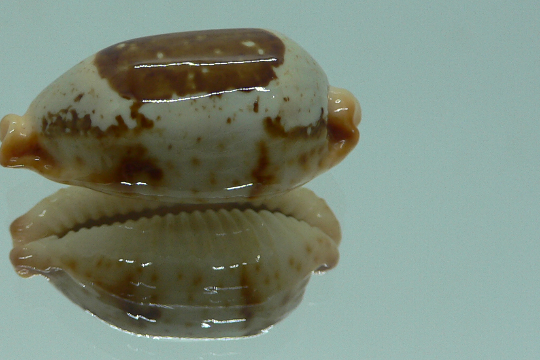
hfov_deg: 35.8
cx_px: 174
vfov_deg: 24.6
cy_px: 155
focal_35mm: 55
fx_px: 825
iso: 80
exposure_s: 1/60
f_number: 2.8
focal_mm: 4.6
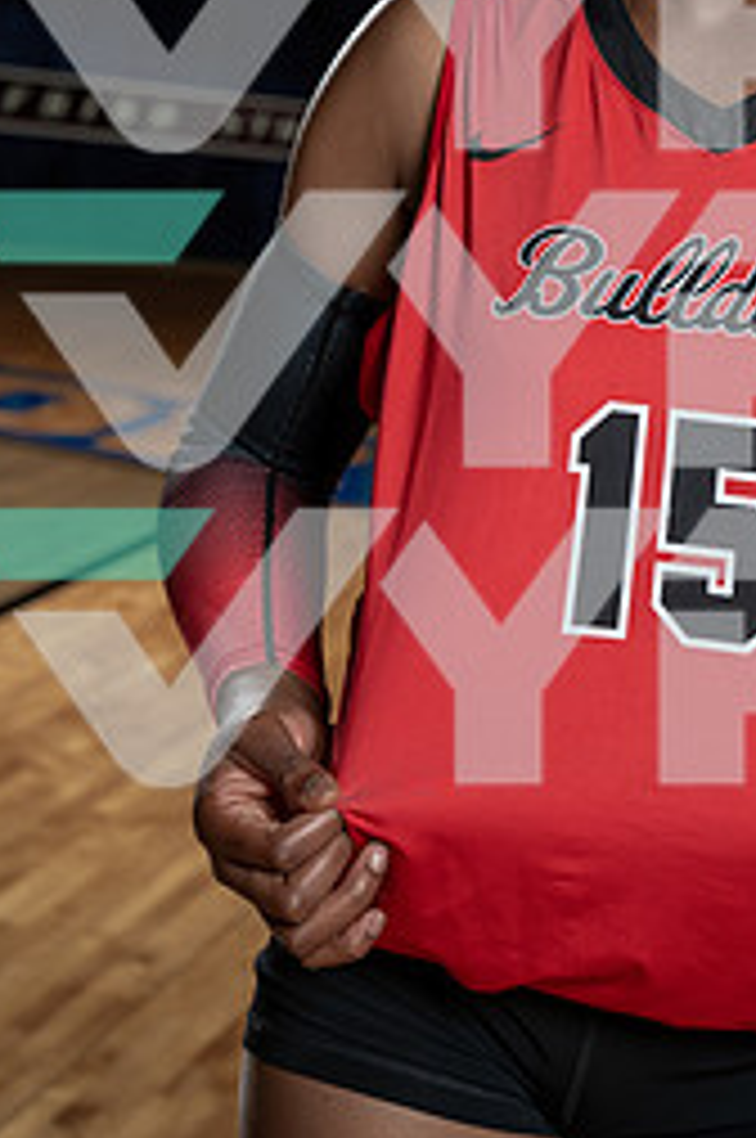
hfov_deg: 13.8
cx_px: 616
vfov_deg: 20.7
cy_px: 333
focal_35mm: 98
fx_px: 3095
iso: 500
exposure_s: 1/250
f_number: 5.6
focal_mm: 55
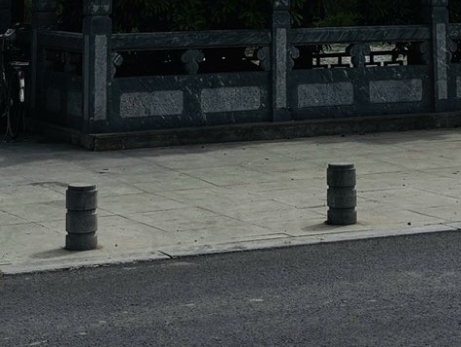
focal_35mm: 112
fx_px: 1493
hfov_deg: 17.5
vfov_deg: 12.4
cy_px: -231
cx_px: 288
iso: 50
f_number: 1.6
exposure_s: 1/8333
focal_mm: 5.96
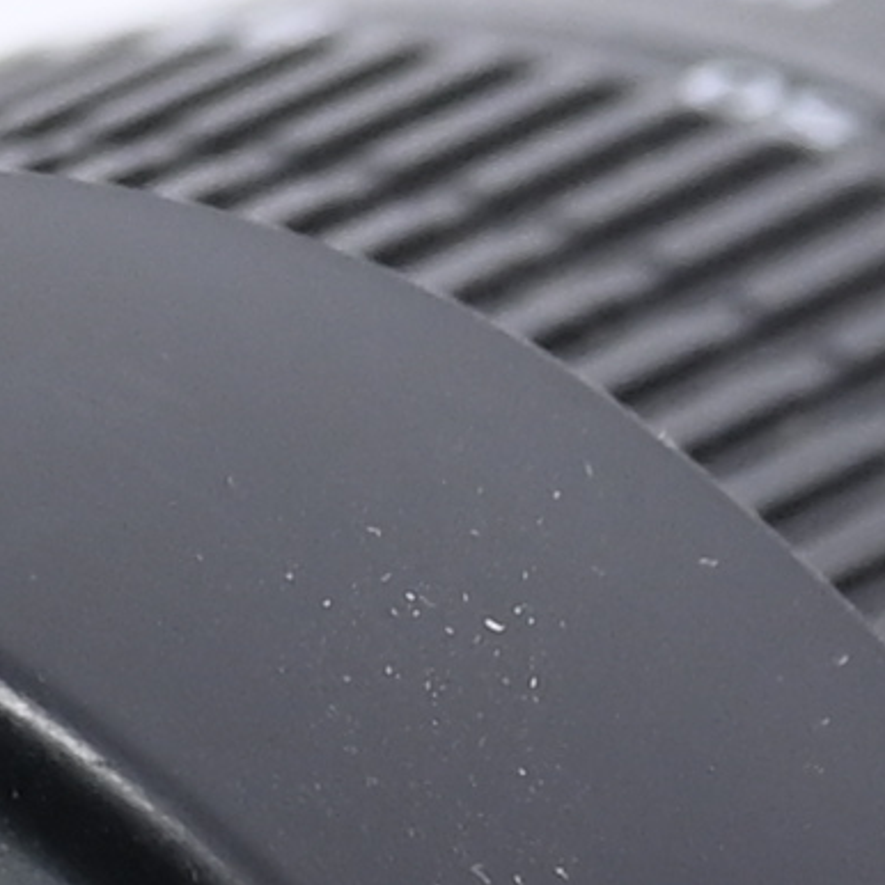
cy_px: 2336
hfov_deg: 1.7
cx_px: -1142
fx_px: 29561
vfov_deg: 1.7
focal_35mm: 1022
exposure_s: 1/125
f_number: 9
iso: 500
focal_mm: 79
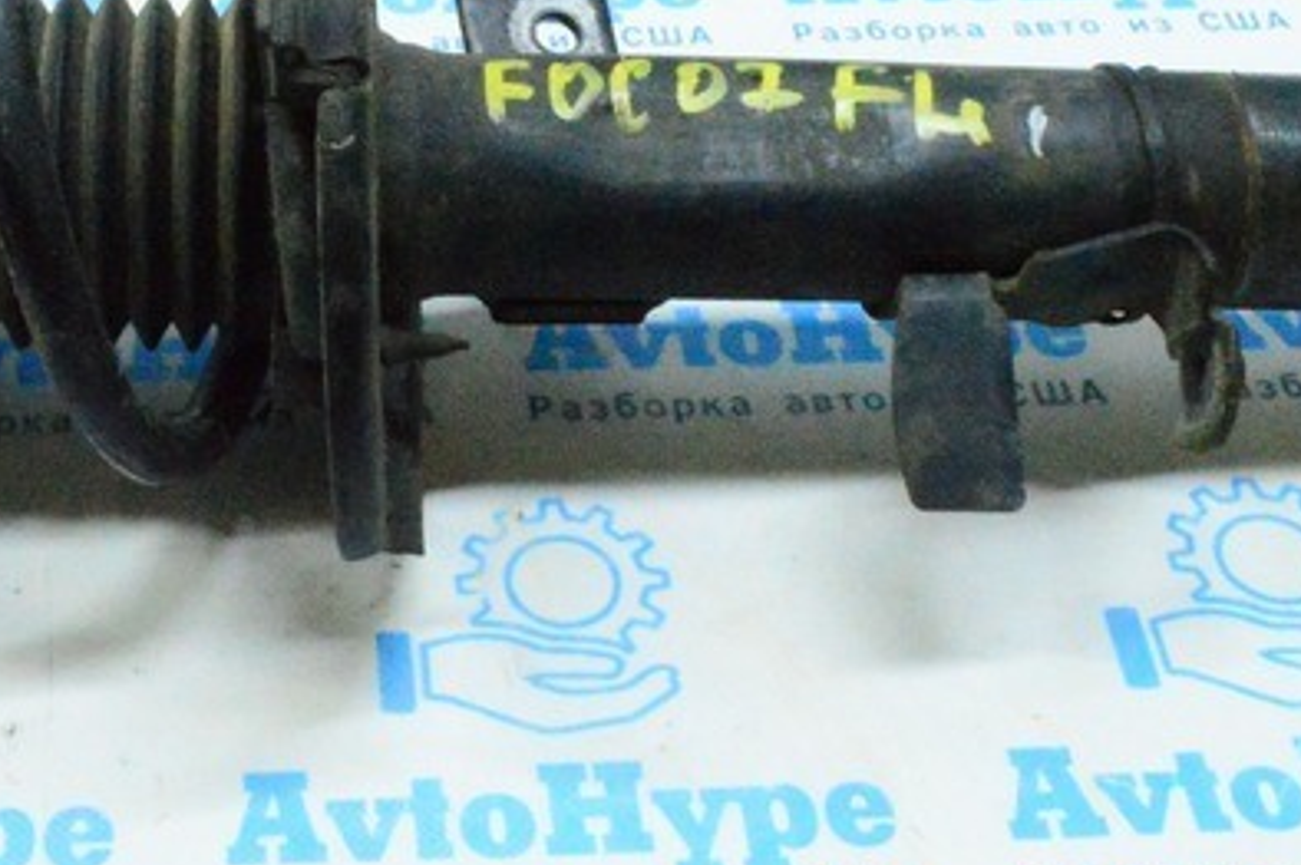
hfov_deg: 25.4
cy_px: -21
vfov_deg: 17.0
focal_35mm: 78
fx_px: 2816
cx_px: 211
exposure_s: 1/50
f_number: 22
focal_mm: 20
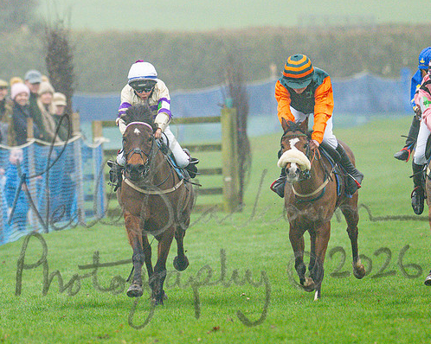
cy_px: 248
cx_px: 35
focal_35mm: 1144
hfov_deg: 1.7
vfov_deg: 1.4
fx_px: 14587
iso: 800
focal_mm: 400
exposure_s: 1/1250
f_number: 5
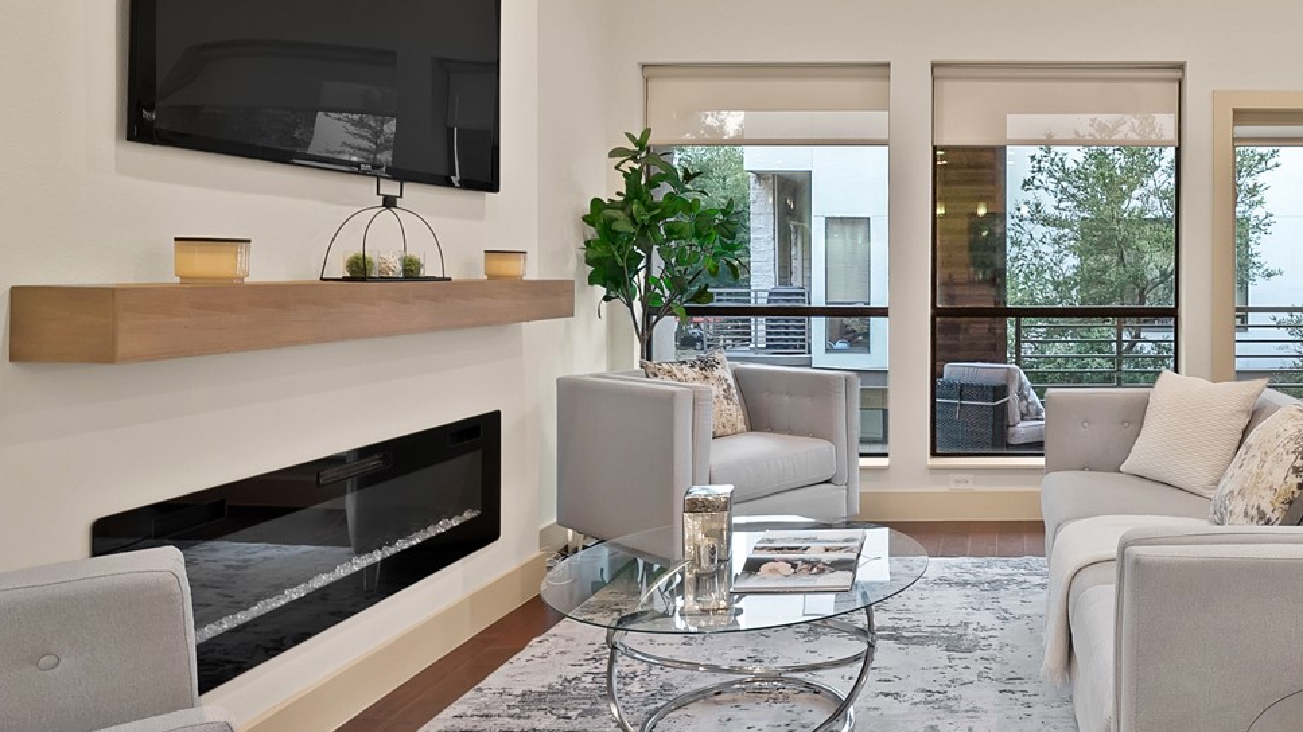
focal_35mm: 26
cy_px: 307
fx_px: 898
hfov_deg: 66.3
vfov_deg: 44.2
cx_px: 1014
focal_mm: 12
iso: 640
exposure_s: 1/2
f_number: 9
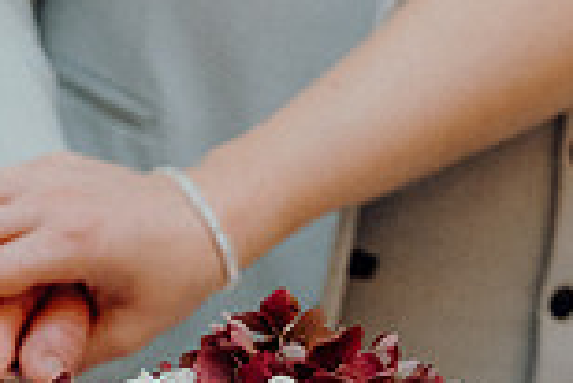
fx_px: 4190
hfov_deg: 7.8
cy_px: 411
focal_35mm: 263
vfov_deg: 5.2
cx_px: 89
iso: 2500
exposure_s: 1/160
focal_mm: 70
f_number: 3.5
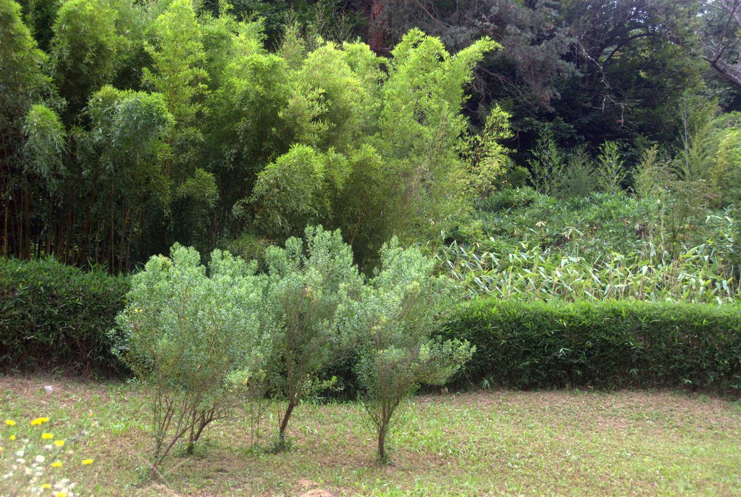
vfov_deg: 25.9
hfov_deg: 37.8
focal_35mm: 52
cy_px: 248
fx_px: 1083
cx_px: 370
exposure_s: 1/250
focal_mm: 35
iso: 250
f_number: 5.6
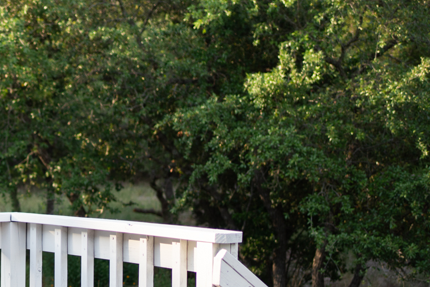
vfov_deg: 14.5
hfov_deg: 20.4
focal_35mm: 94
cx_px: -72
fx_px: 1123
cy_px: 199
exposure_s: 1/2000
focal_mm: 35
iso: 100
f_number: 1.8
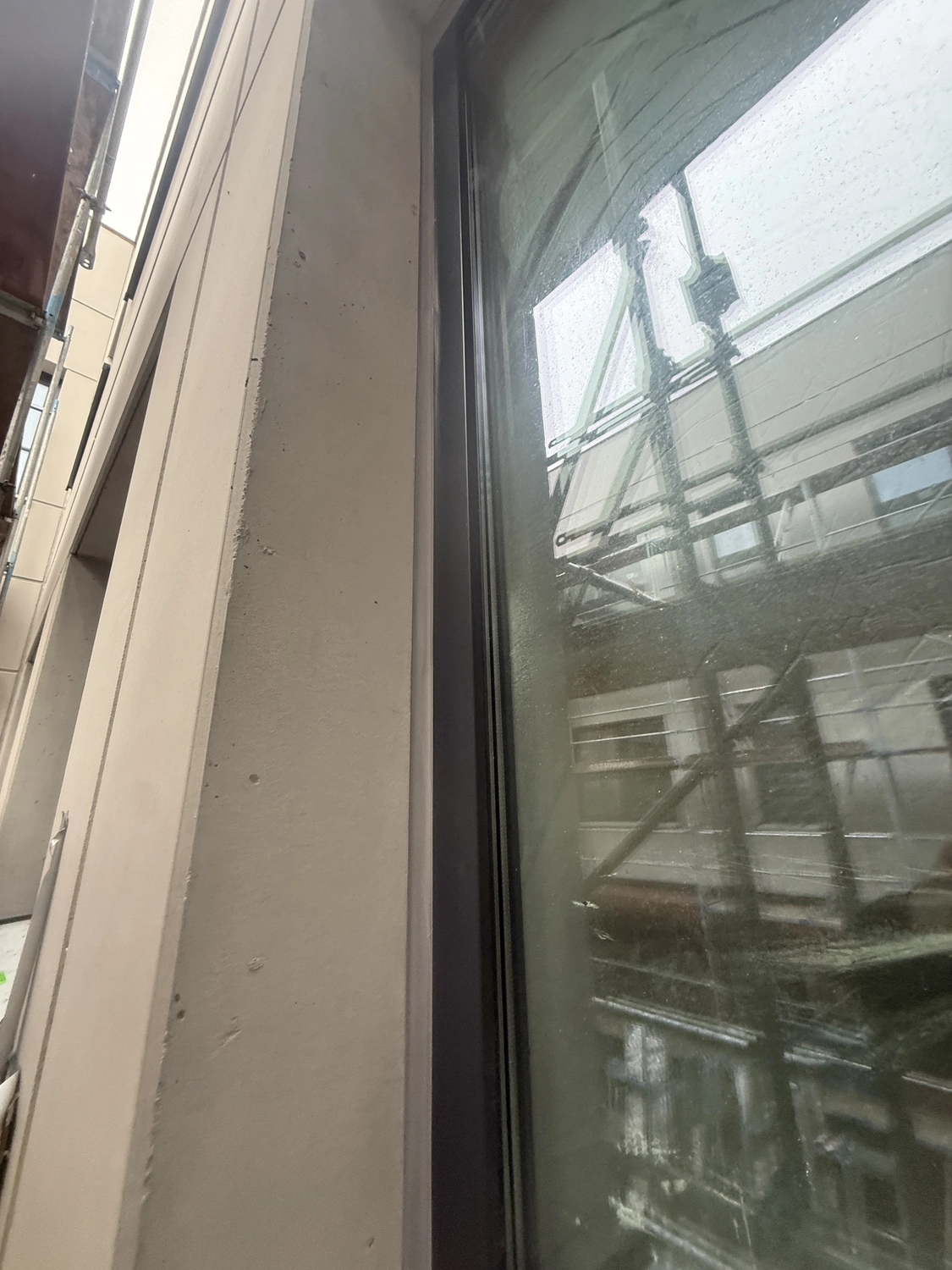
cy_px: 635
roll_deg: +1.2
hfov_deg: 85.7
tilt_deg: +17.8
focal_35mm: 14
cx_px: 476
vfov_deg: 102.1
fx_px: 513
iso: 400
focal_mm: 2.22
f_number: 2.2
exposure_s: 1/90
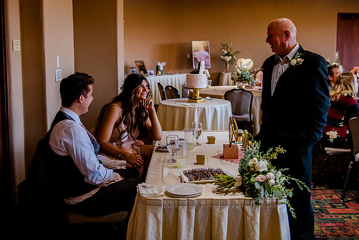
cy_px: 90
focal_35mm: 45
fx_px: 449
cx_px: 186
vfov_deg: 29.8
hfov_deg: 43.6
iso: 3200
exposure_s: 1/160
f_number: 2.8
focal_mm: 35
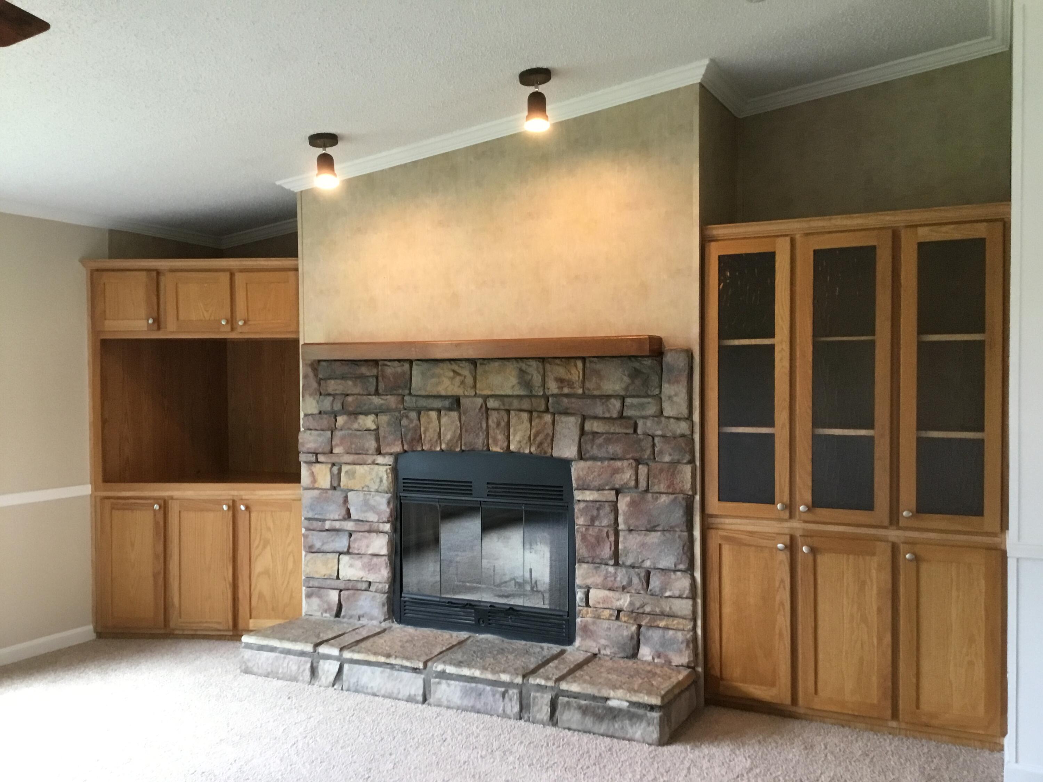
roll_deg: +1.6
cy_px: 391
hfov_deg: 58.4
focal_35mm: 31
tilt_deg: -3.1
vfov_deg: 45.4
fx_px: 934
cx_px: 522
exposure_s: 1/30
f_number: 2.4
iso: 125
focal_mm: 3.3
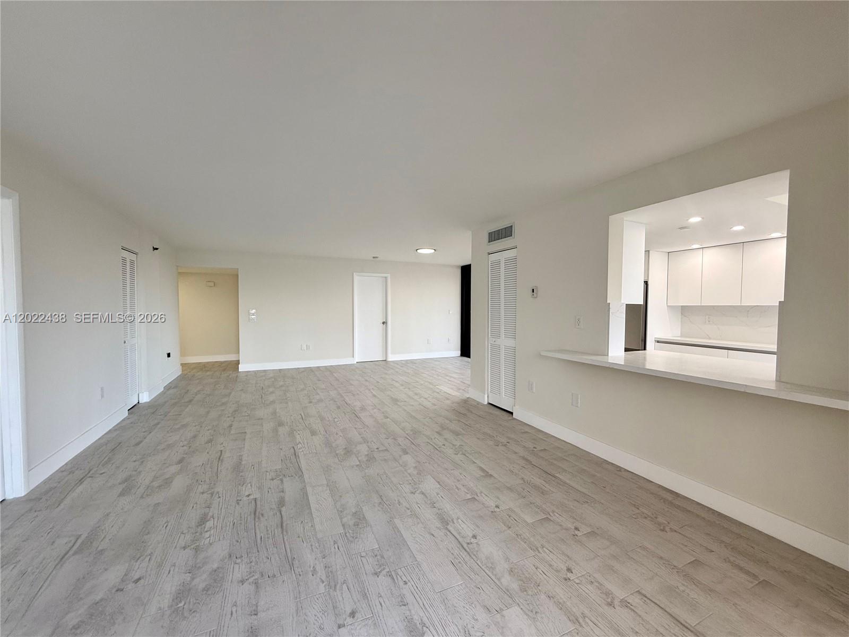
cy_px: 318
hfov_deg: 102.1
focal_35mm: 14
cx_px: 424
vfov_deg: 85.7
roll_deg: -0.8
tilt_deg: -1.9
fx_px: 343
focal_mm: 2.22
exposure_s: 1/120
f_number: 2.2
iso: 64
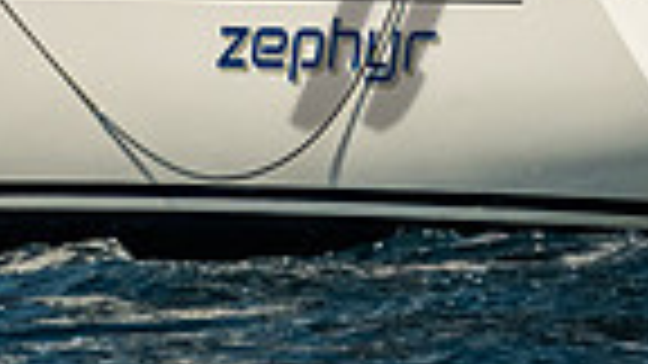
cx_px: -207
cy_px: -597
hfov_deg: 1.7
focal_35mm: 1259
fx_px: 21633
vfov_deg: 1.0
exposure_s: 1/2000
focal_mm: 165
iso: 320
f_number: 6.3
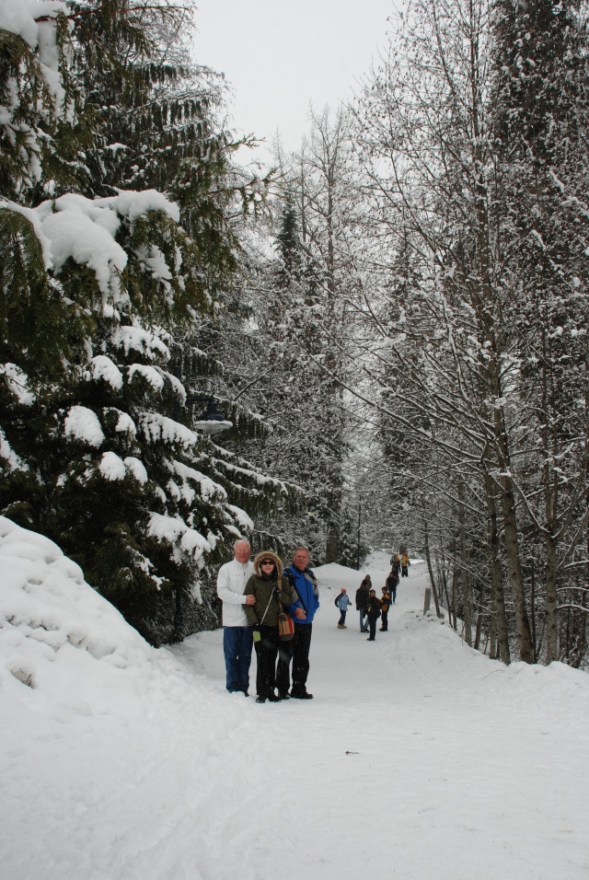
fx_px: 807
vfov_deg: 57.2
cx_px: 294
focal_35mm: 33
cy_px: 440
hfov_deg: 40.1
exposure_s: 1/160
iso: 100
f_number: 6.3
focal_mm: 22
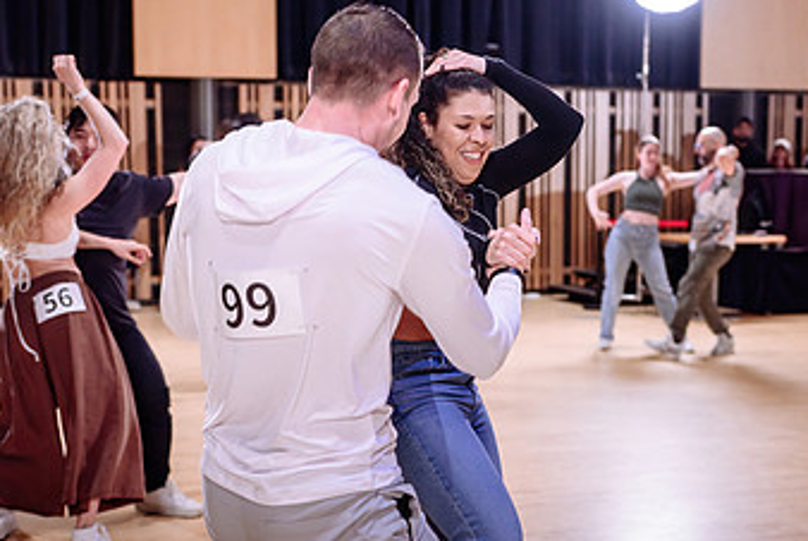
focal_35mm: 64
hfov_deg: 31.4
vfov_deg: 21.3
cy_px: 321
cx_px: 390
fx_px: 1438
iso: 1600
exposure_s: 1/250
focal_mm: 31
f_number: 2
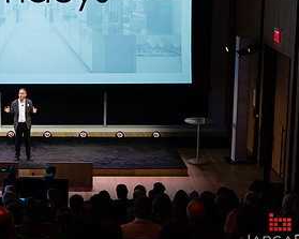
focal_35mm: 103
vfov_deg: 14.9
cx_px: 35
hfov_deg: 18.4
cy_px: 72
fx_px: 911
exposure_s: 1/125
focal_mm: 49
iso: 160
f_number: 3.2
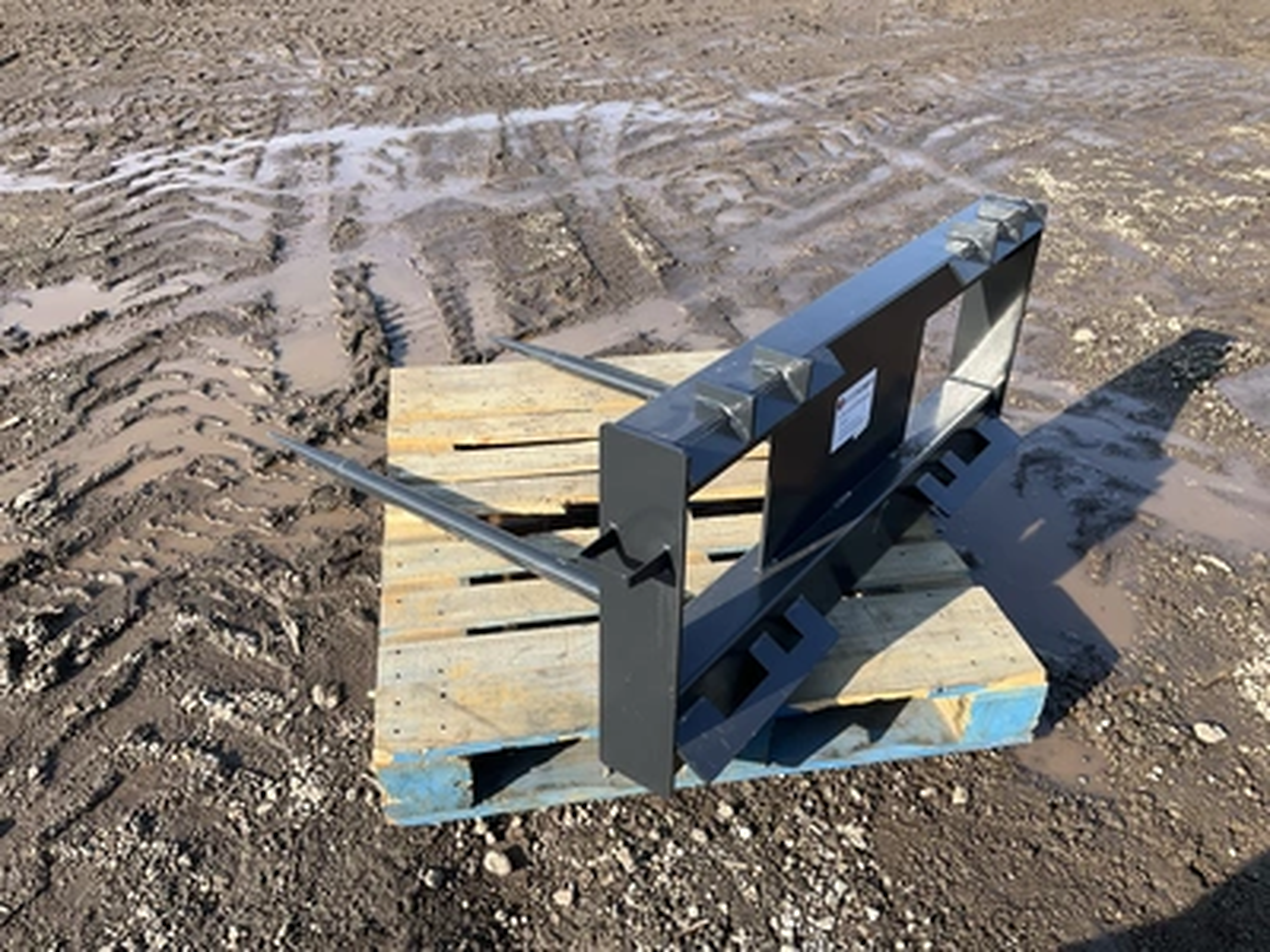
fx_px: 1064
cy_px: 476
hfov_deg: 61.7
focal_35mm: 29
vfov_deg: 48.2
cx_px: 635
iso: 25
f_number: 1.8
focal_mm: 3
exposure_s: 1/620
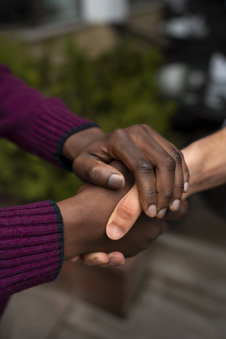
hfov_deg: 31.9
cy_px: 170
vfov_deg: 46.4
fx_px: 395
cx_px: 113
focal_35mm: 42
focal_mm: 42
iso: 800
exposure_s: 1/400
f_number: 2.8
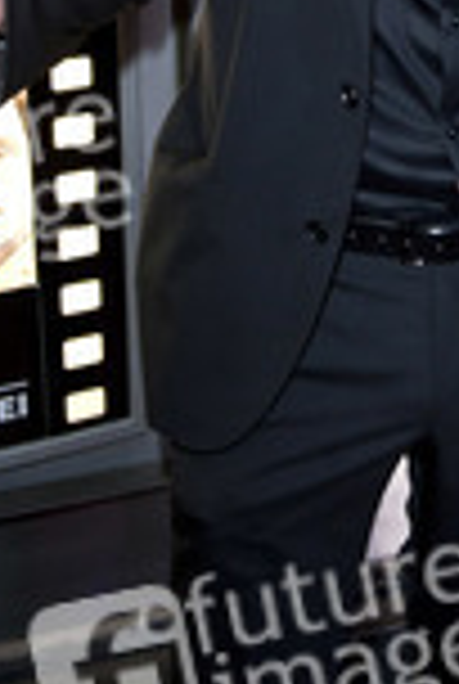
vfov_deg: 23.0
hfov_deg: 16.2
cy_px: -22
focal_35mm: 84
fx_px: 1599
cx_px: 394
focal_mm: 32
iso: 800
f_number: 5
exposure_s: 1/80
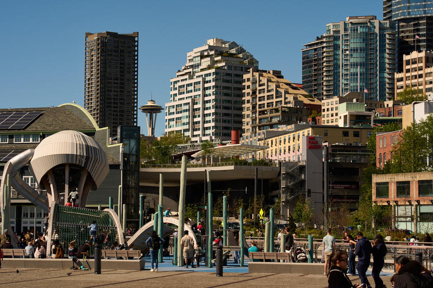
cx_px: 216
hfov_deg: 24.5
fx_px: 998
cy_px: 144
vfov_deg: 16.4
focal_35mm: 83
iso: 250
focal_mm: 83
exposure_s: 1/500
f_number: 13
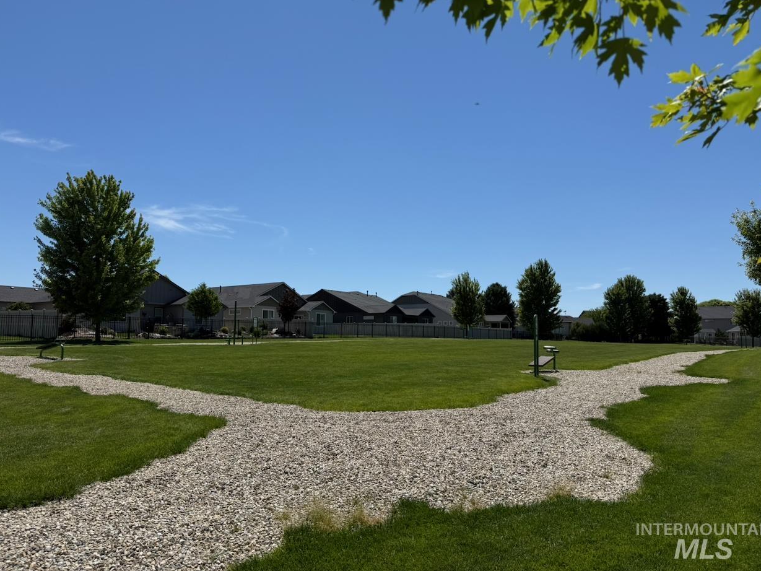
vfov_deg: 54.9
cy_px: 297
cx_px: 383
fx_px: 550
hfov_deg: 69.4
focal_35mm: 25
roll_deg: -0.9
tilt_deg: +5.0
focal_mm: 6.76
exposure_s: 1/7353
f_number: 1.78
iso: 80
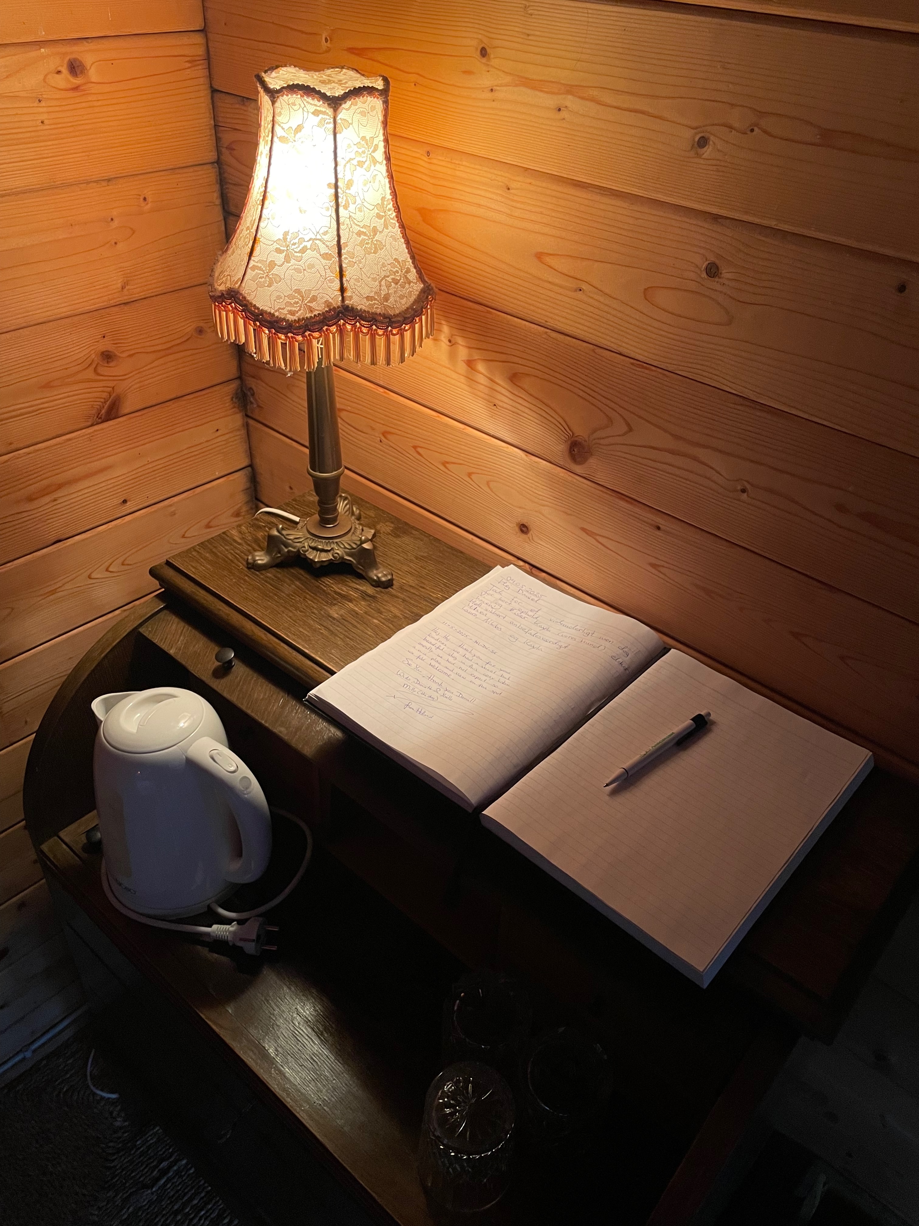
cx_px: 460
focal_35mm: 26
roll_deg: -3.0
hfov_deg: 53.1
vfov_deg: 67.3
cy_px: 613
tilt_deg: -36.4
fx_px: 920
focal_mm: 4.2
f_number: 1.6
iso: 125
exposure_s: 1/50
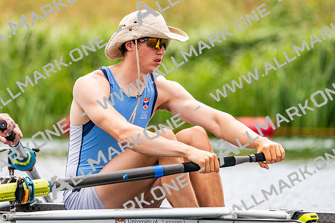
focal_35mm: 600
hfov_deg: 3.4
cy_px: 112
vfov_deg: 2.3
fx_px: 5580
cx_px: 168
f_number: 4.5
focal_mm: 400
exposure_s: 1/2500
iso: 450
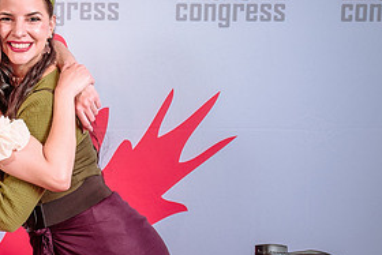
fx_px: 648
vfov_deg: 22.3
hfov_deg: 30.6
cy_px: 132
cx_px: 4
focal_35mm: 61
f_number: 4
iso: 250
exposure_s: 1/125
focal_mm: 28
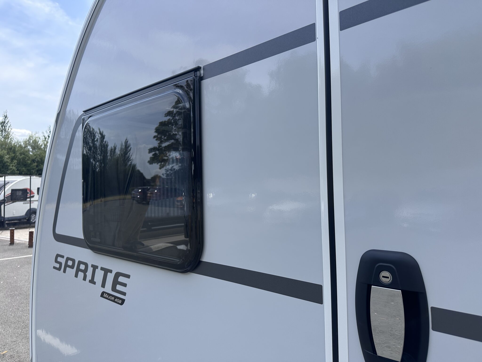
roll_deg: +1.6
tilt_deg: +2.0
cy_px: 181
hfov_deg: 71.6
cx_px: 241
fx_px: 334
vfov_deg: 56.8
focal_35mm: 24
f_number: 1.78
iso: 80
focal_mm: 6.86
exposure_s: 1/2882
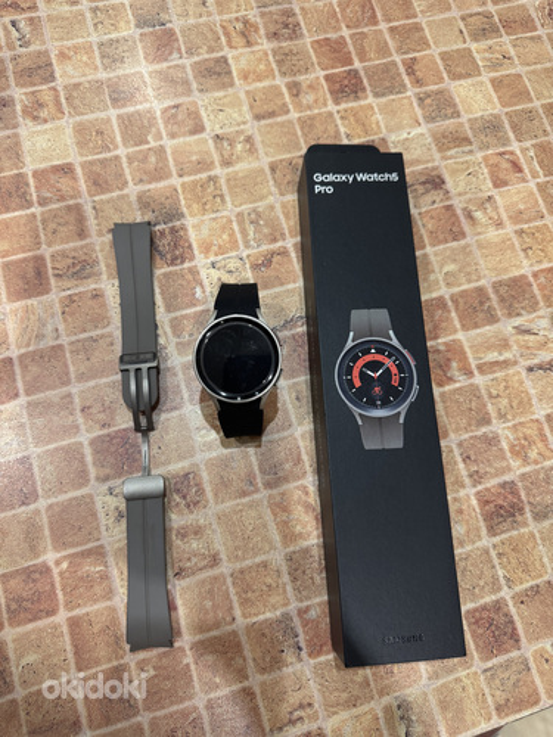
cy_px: 368
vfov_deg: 71.6
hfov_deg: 56.8
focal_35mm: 24
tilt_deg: -74.9
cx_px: 276
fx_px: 511
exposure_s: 1/50
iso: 160
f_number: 1.78
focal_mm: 6.76
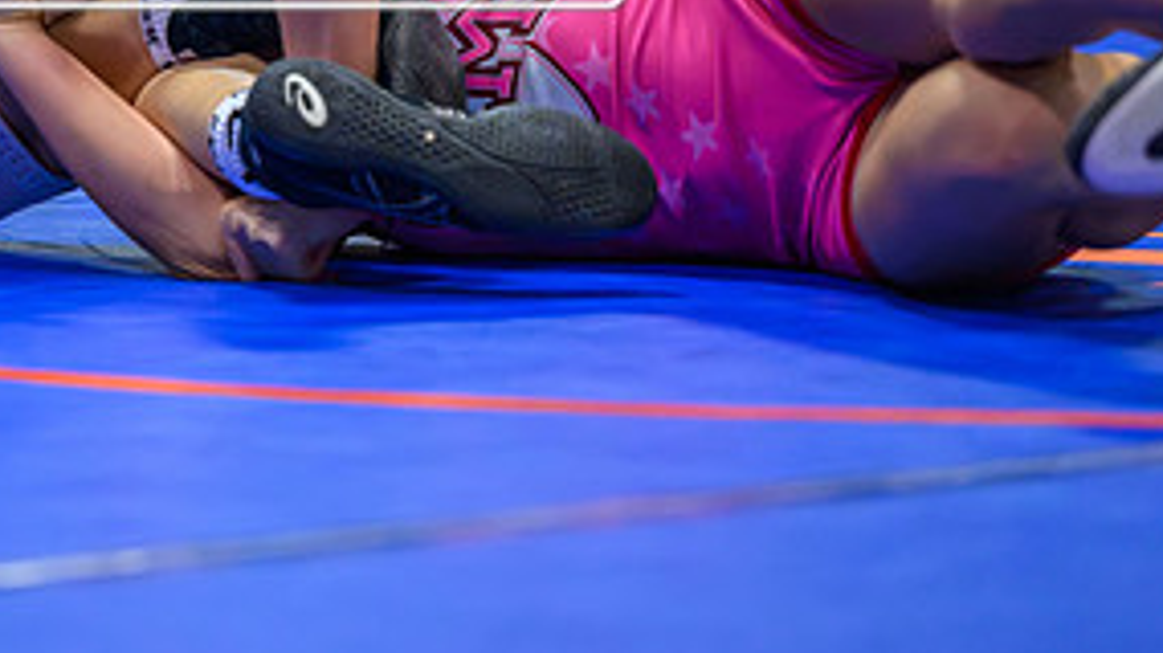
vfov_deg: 3.4
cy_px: -96
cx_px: 216
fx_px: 10850
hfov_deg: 6.1
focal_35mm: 352
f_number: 2.8
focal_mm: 165
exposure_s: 1/800
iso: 10000
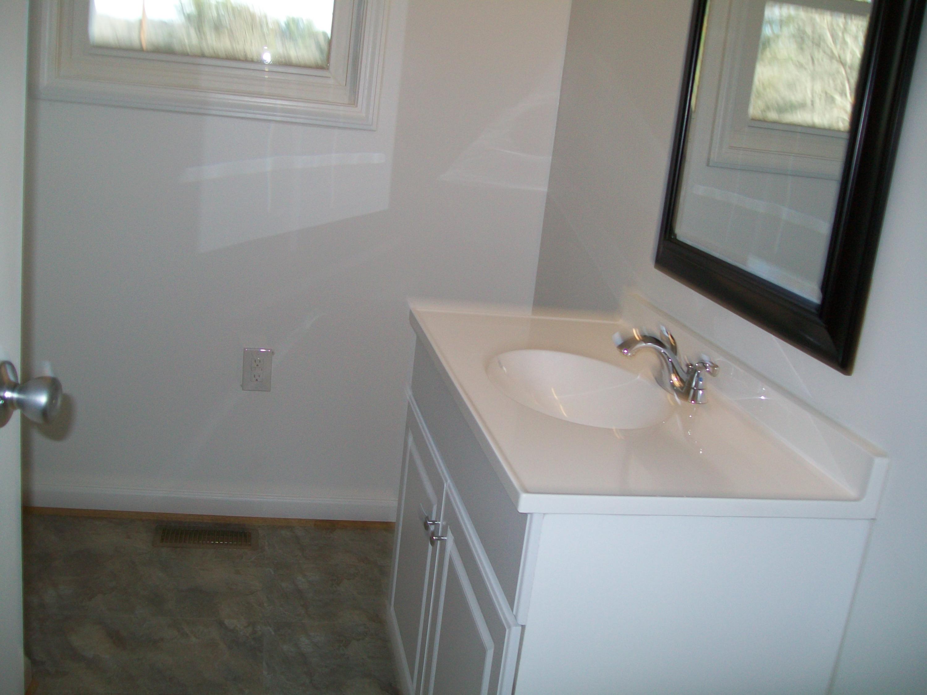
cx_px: 464
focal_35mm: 36
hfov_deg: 51.4
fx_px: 964
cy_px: 348
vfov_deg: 39.7
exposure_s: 1/60
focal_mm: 6
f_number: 2.7
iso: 64
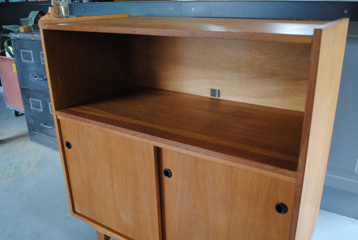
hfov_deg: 60.2
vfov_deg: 42.5
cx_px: 185
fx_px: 309
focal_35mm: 31
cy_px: 122
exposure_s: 1/30
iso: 500
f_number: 3.8
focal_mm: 20
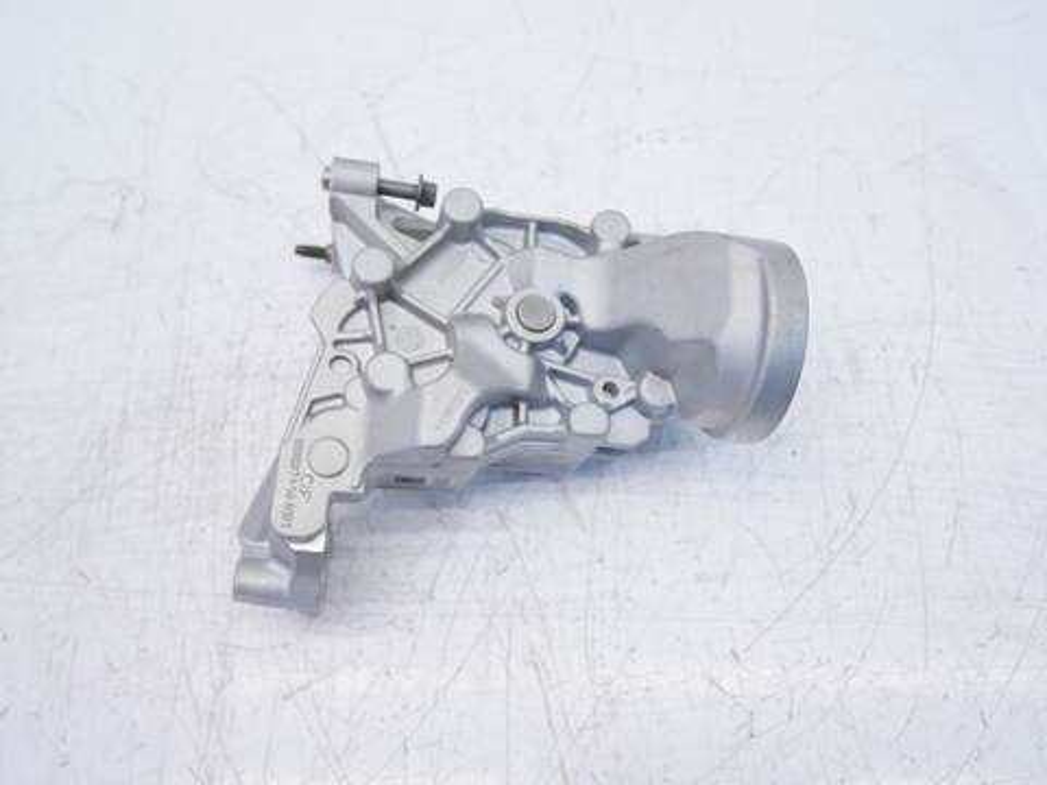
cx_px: 524
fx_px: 907
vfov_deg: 46.8
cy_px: 392
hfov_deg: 60.0
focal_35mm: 30
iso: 200
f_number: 3.7
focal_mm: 15
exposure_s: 1/100
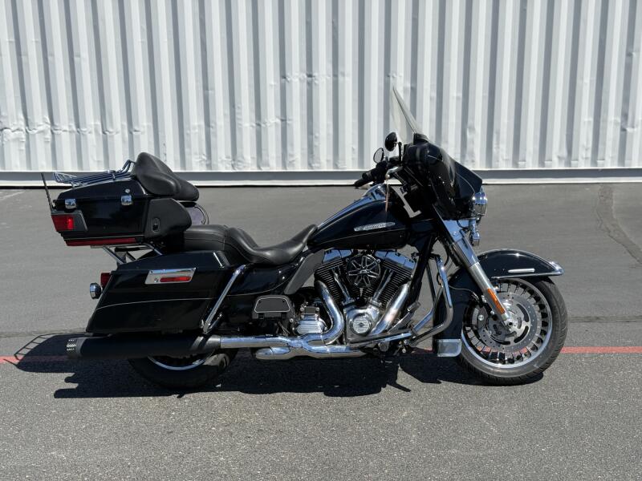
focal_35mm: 48
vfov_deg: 30.3
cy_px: 240
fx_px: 890
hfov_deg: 39.7
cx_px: 321
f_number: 1.78
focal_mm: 6.76
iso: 64
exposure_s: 1/6024
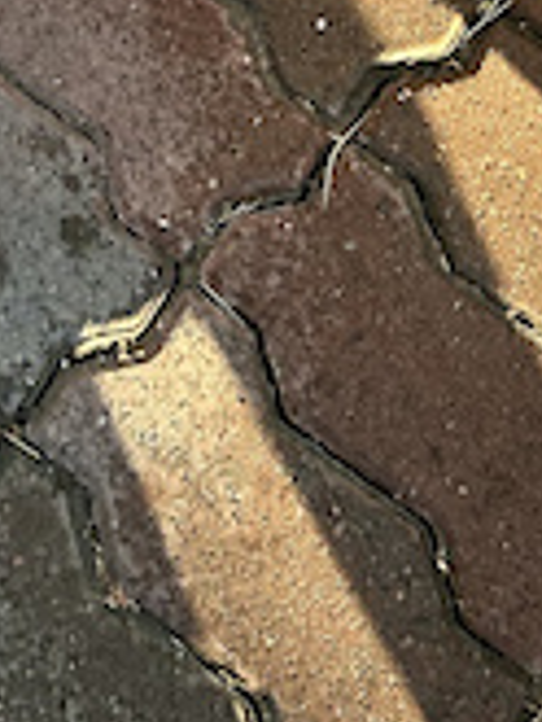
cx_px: -136
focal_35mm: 126
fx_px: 2627
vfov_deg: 12.4
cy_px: -1011
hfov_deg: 11.5
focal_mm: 5.7
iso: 50
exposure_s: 1/563
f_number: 1.5
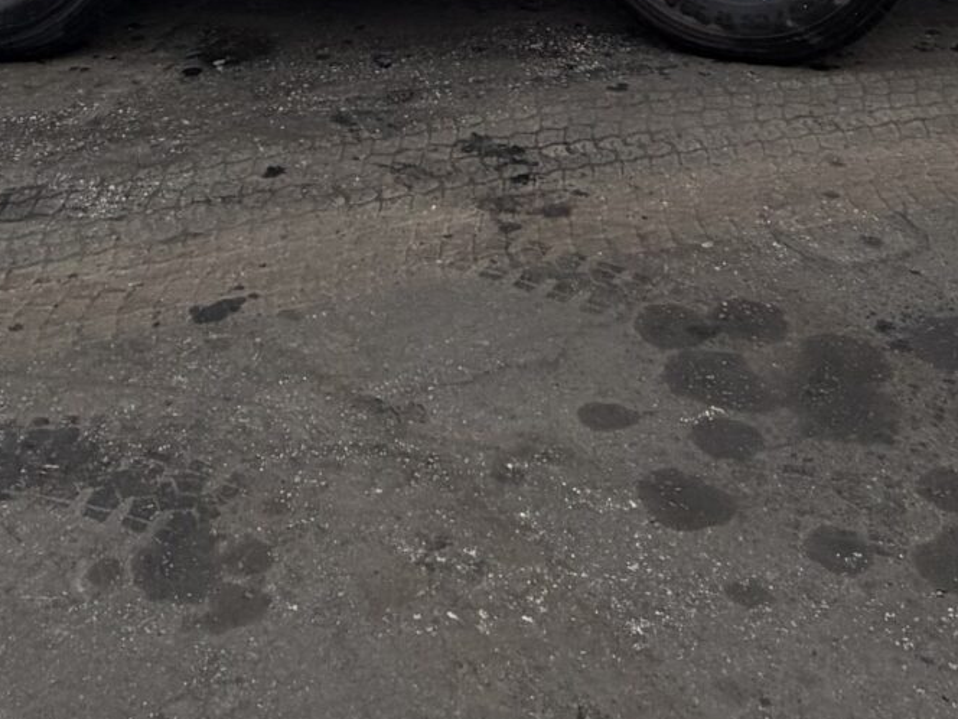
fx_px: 1494
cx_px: 336
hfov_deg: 35.3
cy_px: -507
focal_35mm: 54
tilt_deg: -1.0
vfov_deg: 20.6
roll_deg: +1.3
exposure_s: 1/502
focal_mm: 2.22
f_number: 2.2
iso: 64
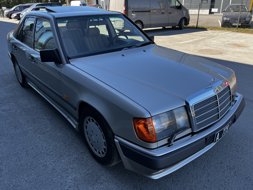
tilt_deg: -25.9
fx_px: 190
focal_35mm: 26
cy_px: 95
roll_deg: +1.9
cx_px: 126
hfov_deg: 67.3
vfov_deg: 53.1
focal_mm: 5.1
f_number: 1.6
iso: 50
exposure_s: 1/550
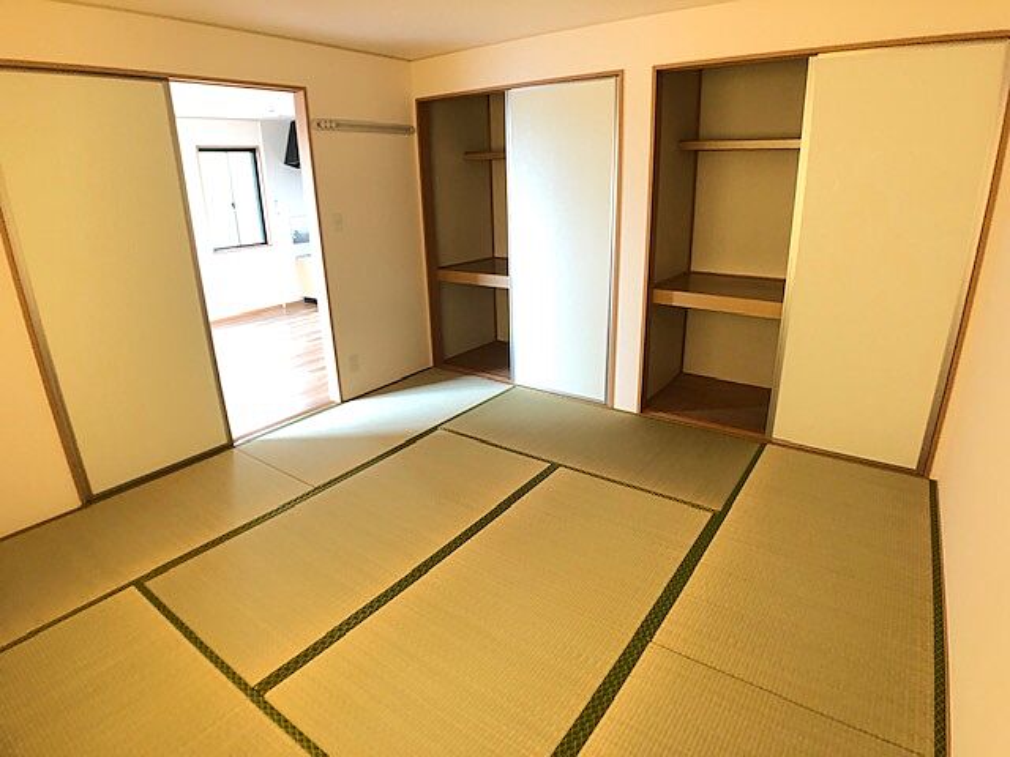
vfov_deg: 49.7
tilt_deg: -19.6
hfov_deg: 63.4
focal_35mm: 28
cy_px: 378
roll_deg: +2.1
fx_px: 817
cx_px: 505
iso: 80
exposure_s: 1/15
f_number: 1.8
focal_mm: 4
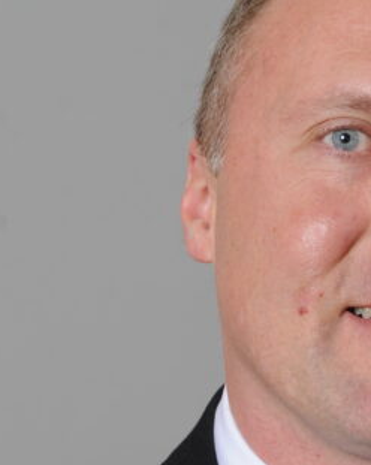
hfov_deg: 4.2
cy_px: 492
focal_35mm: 366
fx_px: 5033
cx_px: 372
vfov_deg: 5.3
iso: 200
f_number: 8
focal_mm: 105
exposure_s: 1/125
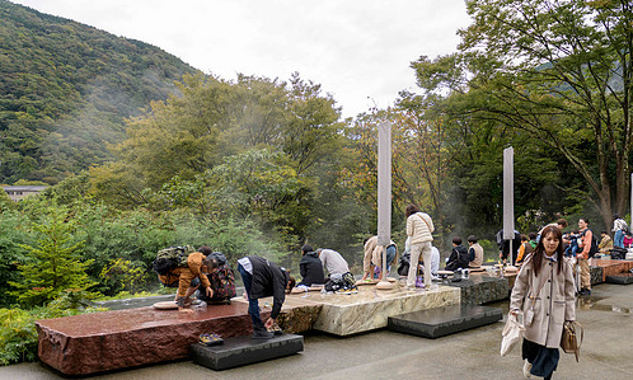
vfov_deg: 40.5
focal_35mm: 30
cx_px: 360
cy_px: 229
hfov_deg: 63.2
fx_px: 512
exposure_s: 1/125
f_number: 4
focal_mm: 24
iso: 64
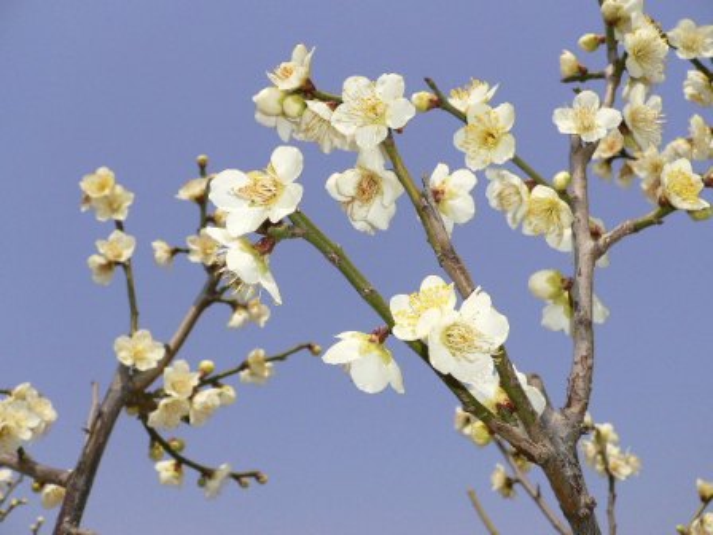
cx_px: 356
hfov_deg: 52.6
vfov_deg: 40.7
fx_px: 721
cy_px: 268
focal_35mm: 35
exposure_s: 1/500
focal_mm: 5.8
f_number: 5.6
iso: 80
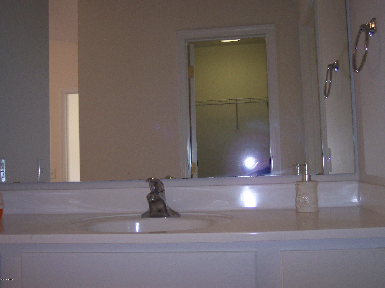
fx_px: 434
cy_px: 141
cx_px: 195
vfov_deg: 36.8
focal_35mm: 39
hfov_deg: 47.9
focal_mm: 8
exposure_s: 1/30
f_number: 2.8
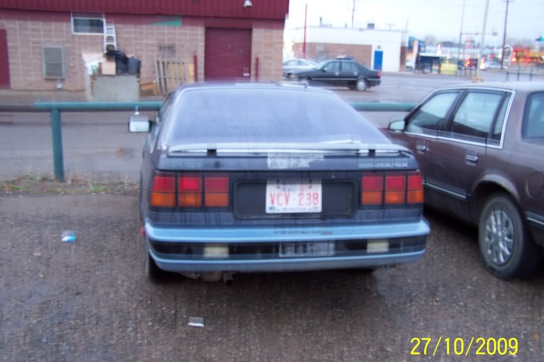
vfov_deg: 33.4
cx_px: 272
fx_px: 604
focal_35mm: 40
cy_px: 193
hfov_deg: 48.5
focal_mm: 6.3
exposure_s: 1/2.5
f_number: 2.8
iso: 80
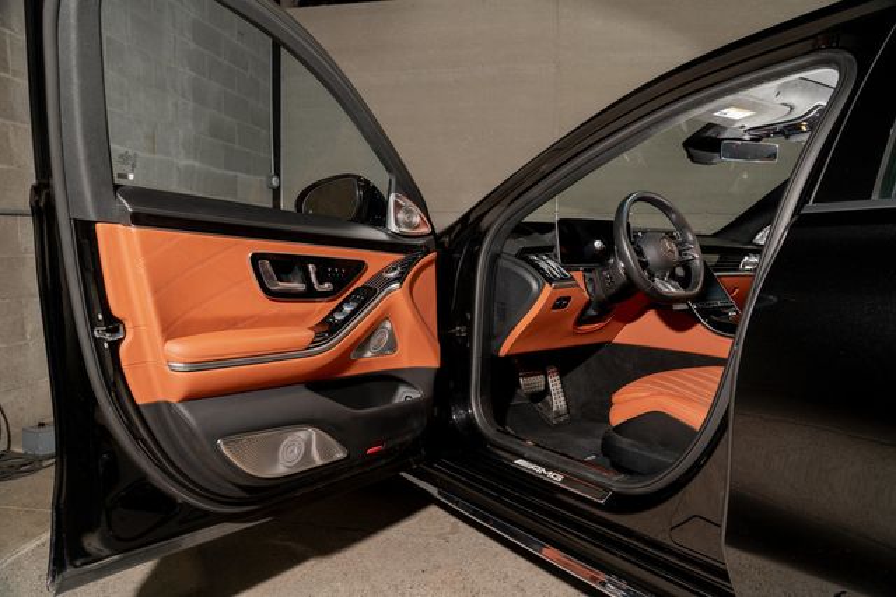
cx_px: 448
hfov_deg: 73.7
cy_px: 298
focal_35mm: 24
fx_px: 597
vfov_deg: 53.2
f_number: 5.6
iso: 320
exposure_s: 1/50
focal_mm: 24
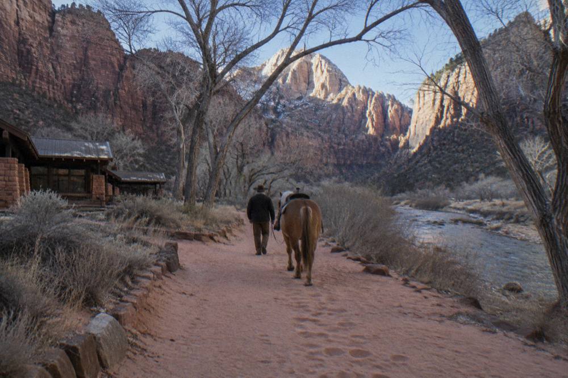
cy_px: 189
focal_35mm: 40
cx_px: 284
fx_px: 631
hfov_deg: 48.5
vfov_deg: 33.4
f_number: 5.6
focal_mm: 40
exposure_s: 1/800
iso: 500
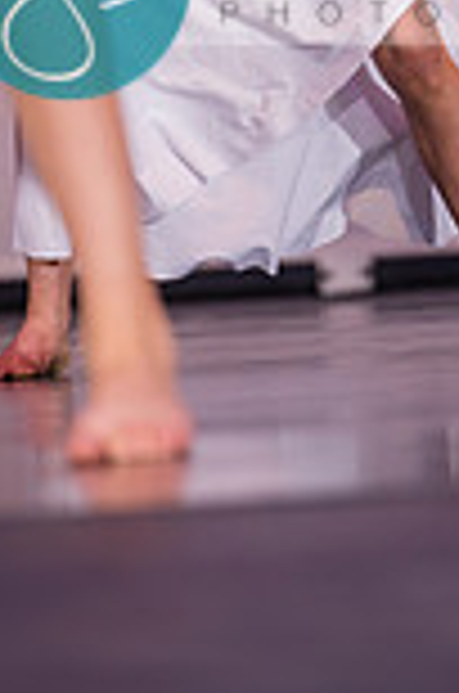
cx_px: 342
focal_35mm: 334
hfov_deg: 4.1
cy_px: -288
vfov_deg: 6.1
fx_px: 6416
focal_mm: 114
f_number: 2.8
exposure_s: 1/500
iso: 500
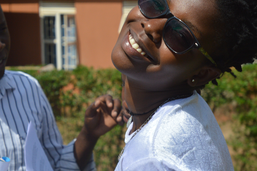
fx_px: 448
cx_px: 80
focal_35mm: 63
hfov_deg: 31.7
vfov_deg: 21.5
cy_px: 61
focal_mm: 25
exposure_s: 1/4000
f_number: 5
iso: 400
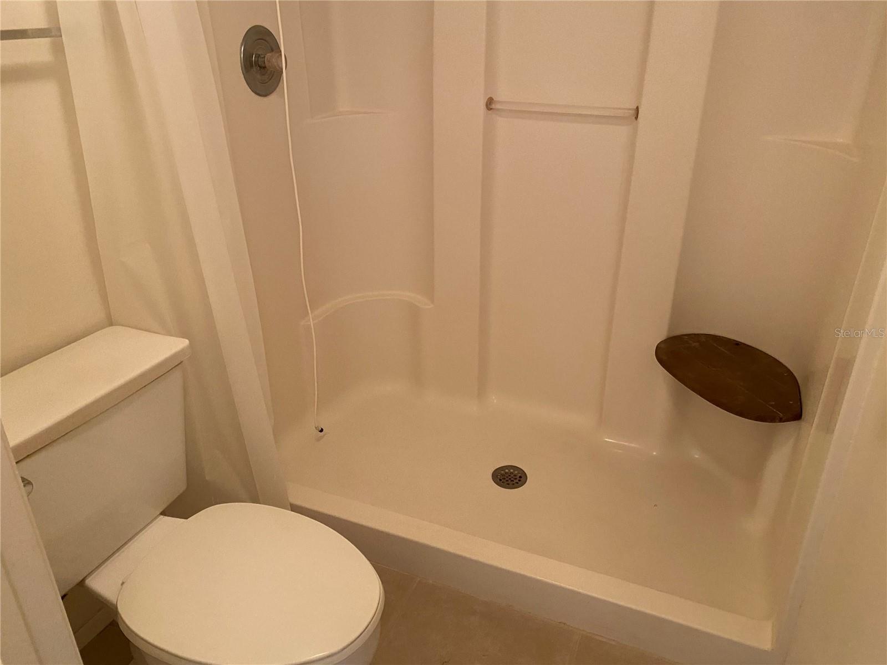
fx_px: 666
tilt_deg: -26.8
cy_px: 332
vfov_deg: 53.1
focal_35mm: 26
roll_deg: +0.2
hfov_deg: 67.3
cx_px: 444
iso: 320
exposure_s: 1/60
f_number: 1.8
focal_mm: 4.25
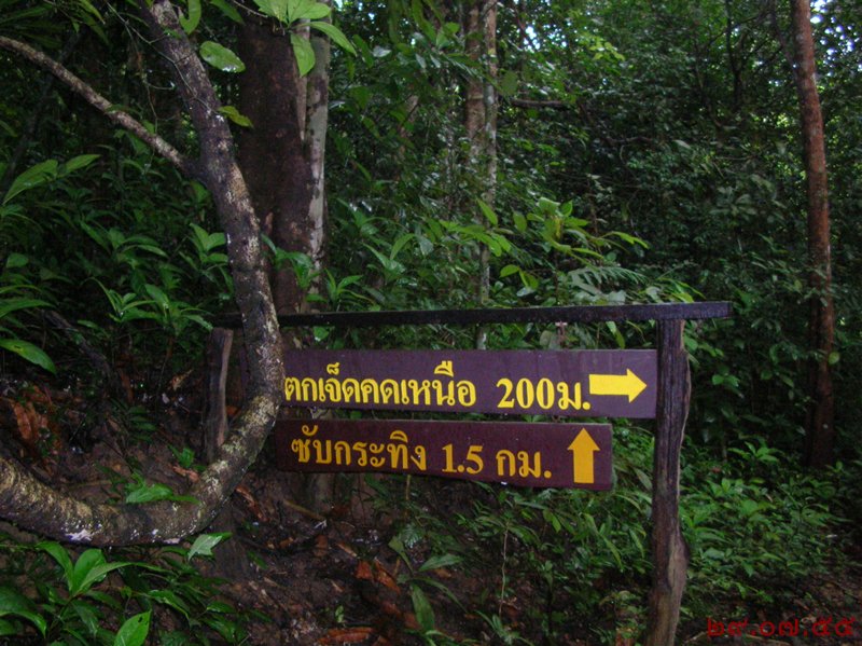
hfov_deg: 52.7
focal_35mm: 35
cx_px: 431
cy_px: 323
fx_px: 871
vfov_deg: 40.7
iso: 200
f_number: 2.8
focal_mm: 5.8
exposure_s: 1/60.1
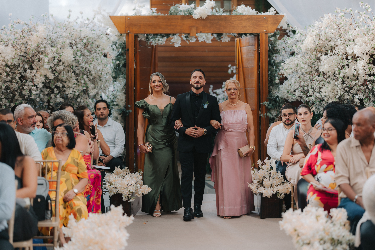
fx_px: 885
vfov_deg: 16.1
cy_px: 125
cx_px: 188
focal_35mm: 85
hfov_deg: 23.9
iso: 160
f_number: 1.4
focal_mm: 85
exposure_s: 1/320
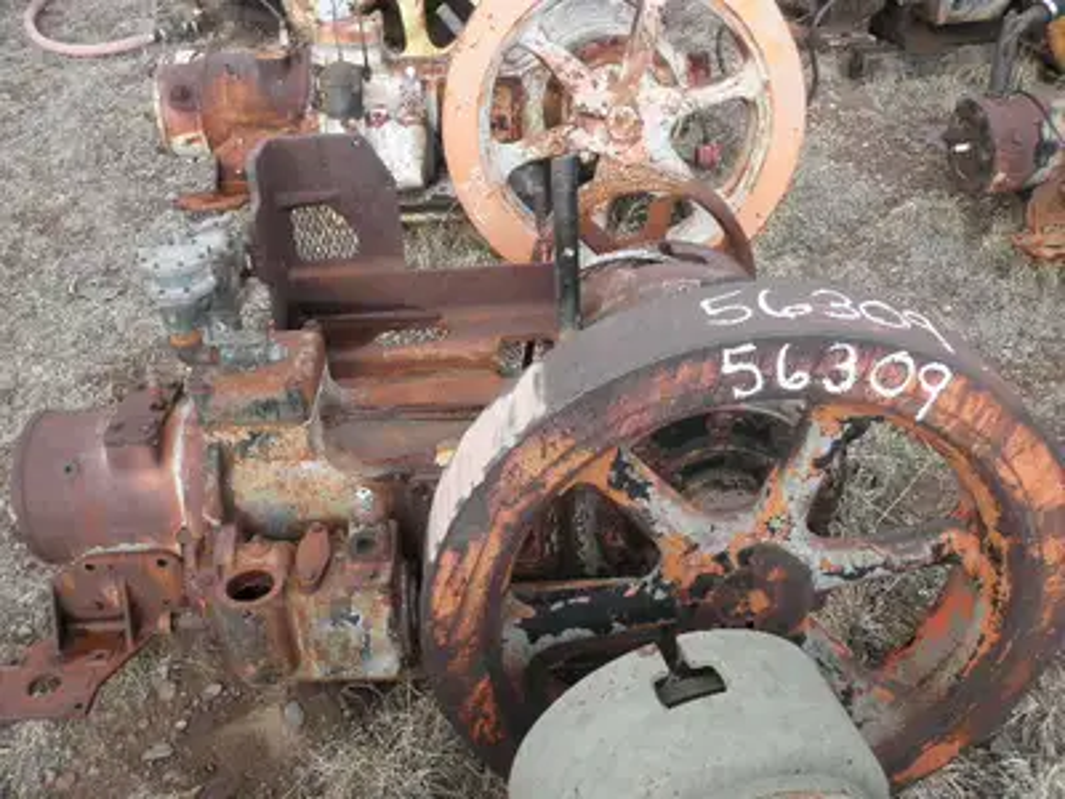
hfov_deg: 52.6
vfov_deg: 40.7
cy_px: 400
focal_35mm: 35
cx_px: 532
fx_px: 1077
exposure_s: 1/250
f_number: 3.2
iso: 64
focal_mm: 6.1
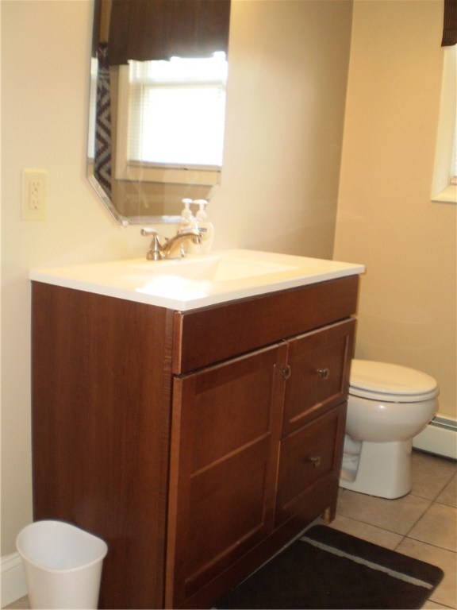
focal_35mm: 36
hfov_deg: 39.7
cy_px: 305
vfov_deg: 51.4
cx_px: 228
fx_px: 634
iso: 125
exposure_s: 1/30
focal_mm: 6.3
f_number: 3.1
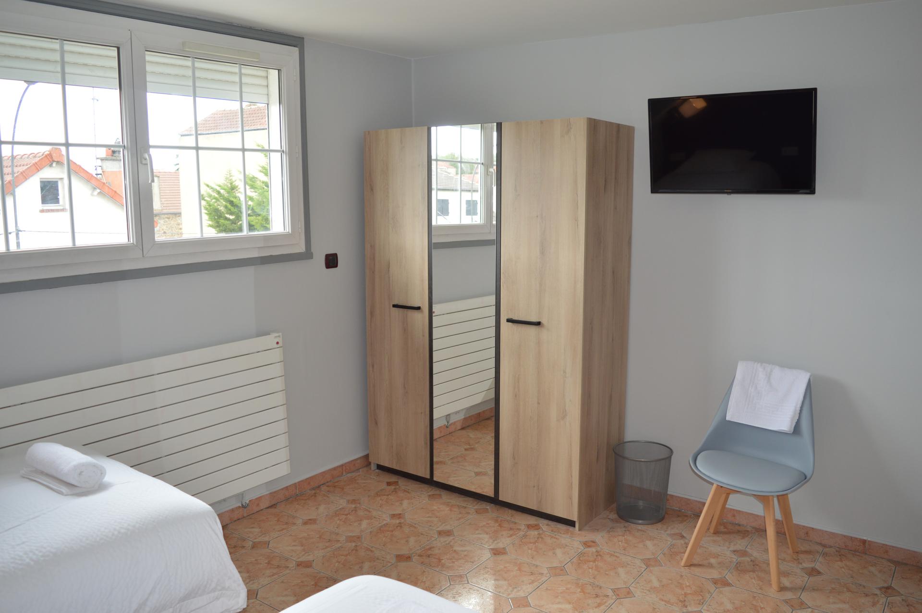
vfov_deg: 47.8
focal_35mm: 27
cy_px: 306
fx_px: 691
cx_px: 461
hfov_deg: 67.4
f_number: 4
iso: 250
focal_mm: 18
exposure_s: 1/125
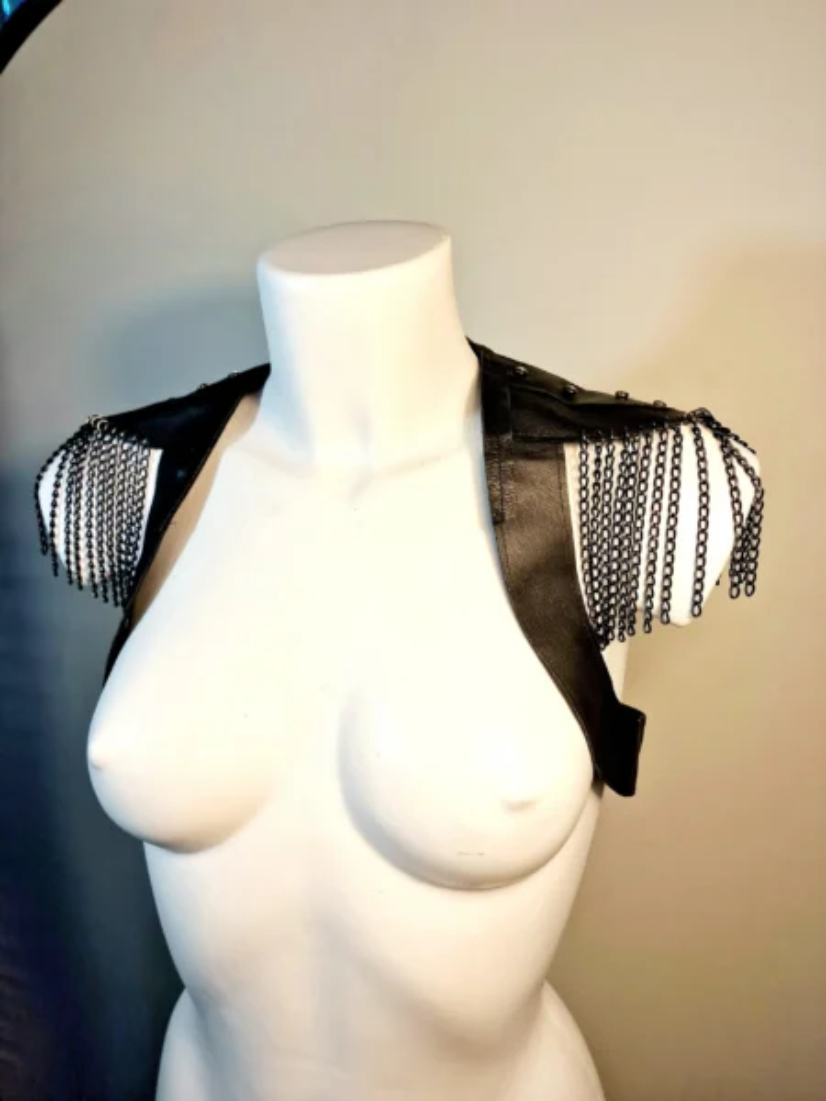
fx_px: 732
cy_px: 550
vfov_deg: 73.9
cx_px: 413
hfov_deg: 58.9
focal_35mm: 23
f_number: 1.8
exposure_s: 1/182
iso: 50
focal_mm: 6.4
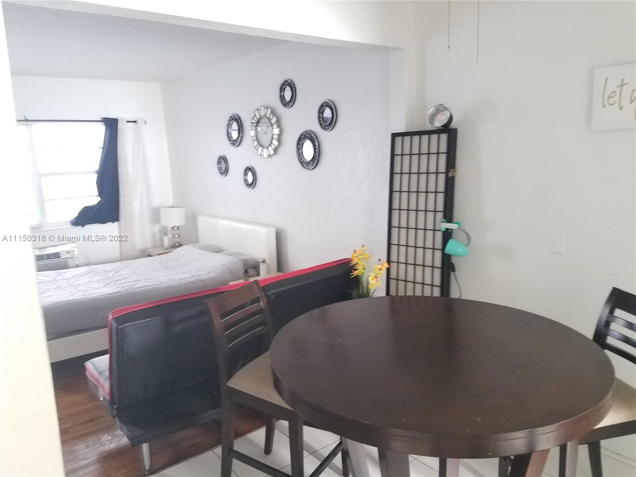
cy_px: 238
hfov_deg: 67.3
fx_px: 478
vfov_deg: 53.1
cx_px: 318
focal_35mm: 26
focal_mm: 4.2
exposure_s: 1/24
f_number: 1.7
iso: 200
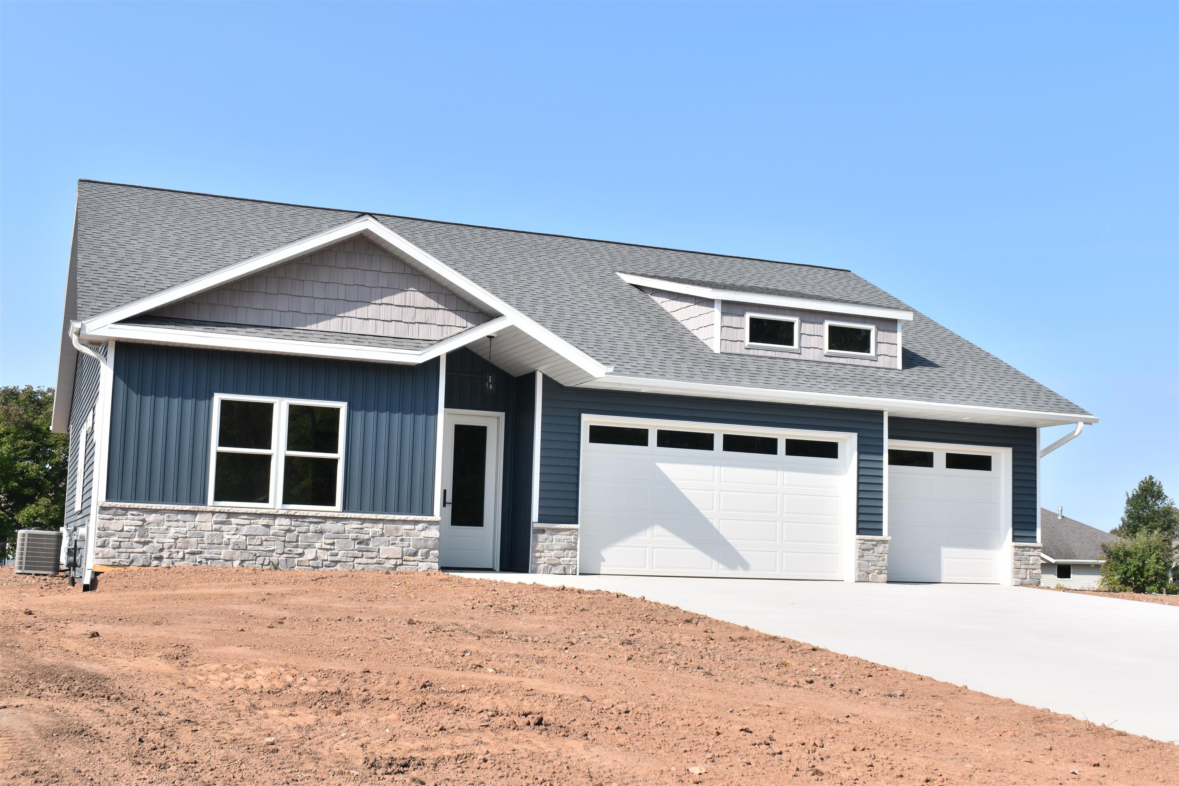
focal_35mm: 42
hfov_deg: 46.4
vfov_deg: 31.9
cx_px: 590
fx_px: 1375
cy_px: 393
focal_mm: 28
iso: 100
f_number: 9
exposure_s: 1/320
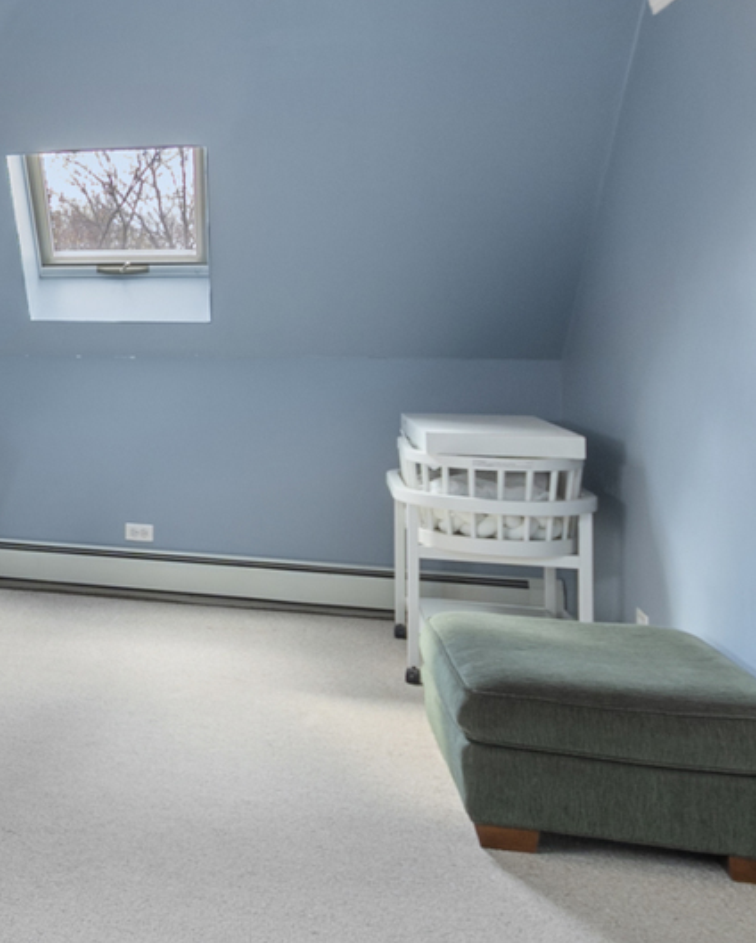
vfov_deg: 42.1
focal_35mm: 43
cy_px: 294
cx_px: -296
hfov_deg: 27.4
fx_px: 1201
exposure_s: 1/6
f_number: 7.1
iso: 250
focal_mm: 10
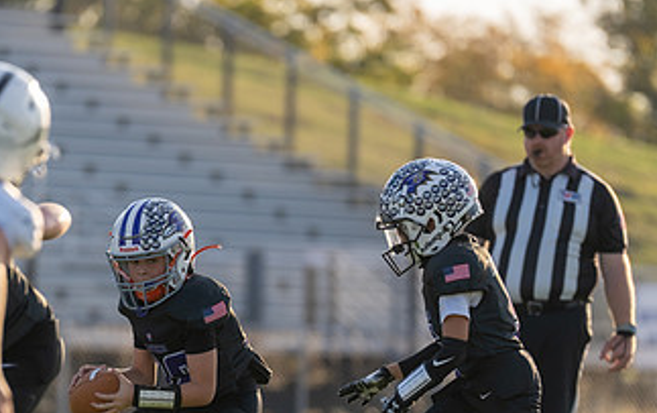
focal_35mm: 447
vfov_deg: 3.0
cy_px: 321
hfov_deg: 4.7
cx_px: 205
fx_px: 8016
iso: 125
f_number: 2.8
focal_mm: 200
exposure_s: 1/1250
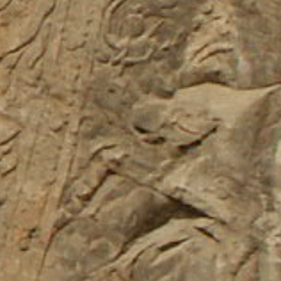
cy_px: -299
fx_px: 2884
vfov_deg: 5.5
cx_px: -590
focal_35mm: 314
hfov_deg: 5.2
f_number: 6.7
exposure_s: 1/250
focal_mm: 7.18
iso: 64
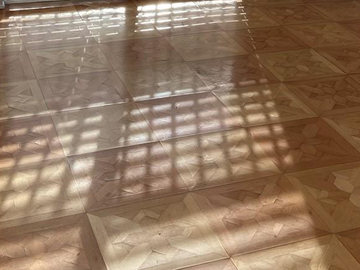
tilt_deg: -13.1
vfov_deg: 19.1
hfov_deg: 27.3
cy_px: -83
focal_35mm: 71
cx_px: 229
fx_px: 738
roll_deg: -3.0
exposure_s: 1/268
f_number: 1.8
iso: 32
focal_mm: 4.25
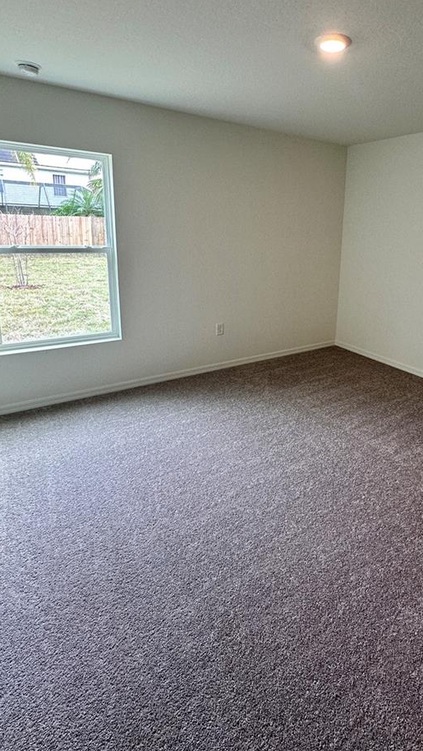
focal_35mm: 20
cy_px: 310
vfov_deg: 85.8
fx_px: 399
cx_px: 287
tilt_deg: -10.7
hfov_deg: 54.6
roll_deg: -3.0
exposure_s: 1/120
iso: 125
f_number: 2.2
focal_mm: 2.22
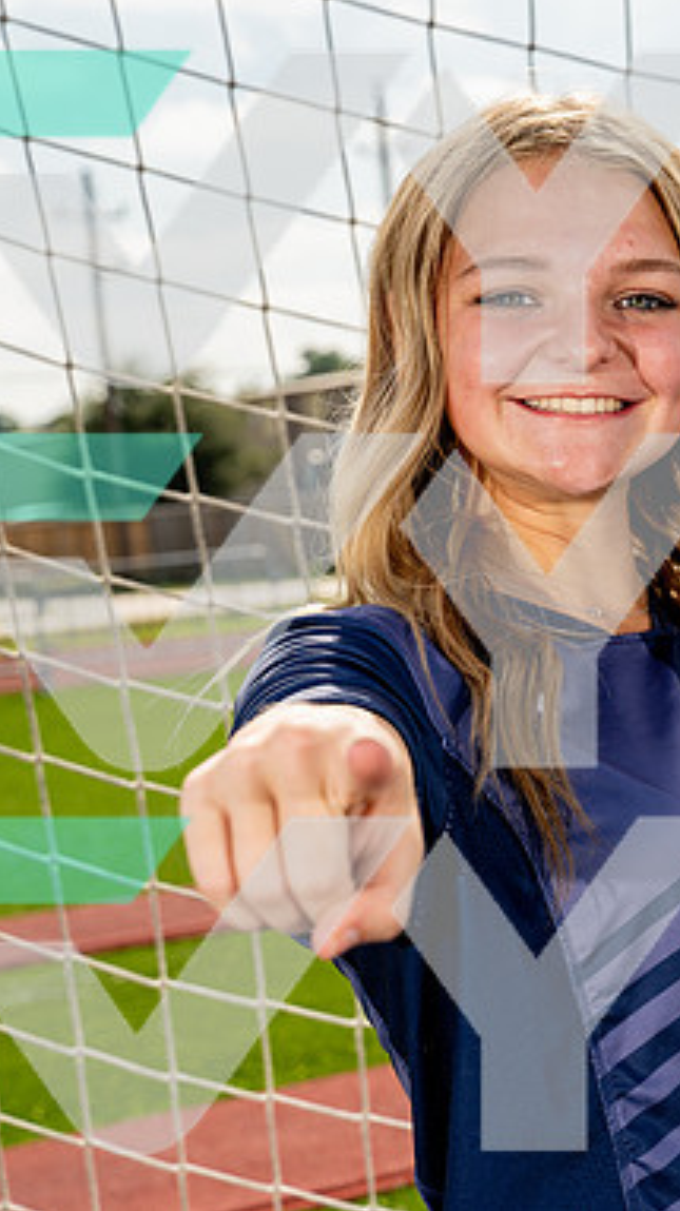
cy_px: 602
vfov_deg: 19.8
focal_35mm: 108
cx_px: 677
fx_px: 3467
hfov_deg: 11.1
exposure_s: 1/250
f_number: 8
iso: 100
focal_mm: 68
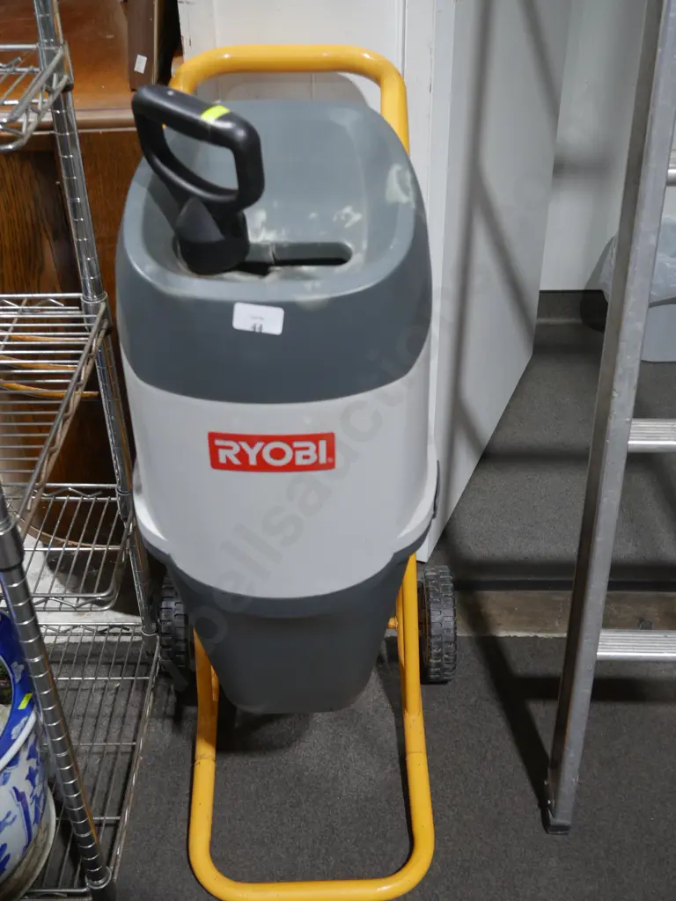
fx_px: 1042
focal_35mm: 40
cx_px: 338
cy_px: 450
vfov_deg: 46.8
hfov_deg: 36.0
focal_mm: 20
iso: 500
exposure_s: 1/60
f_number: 4.5
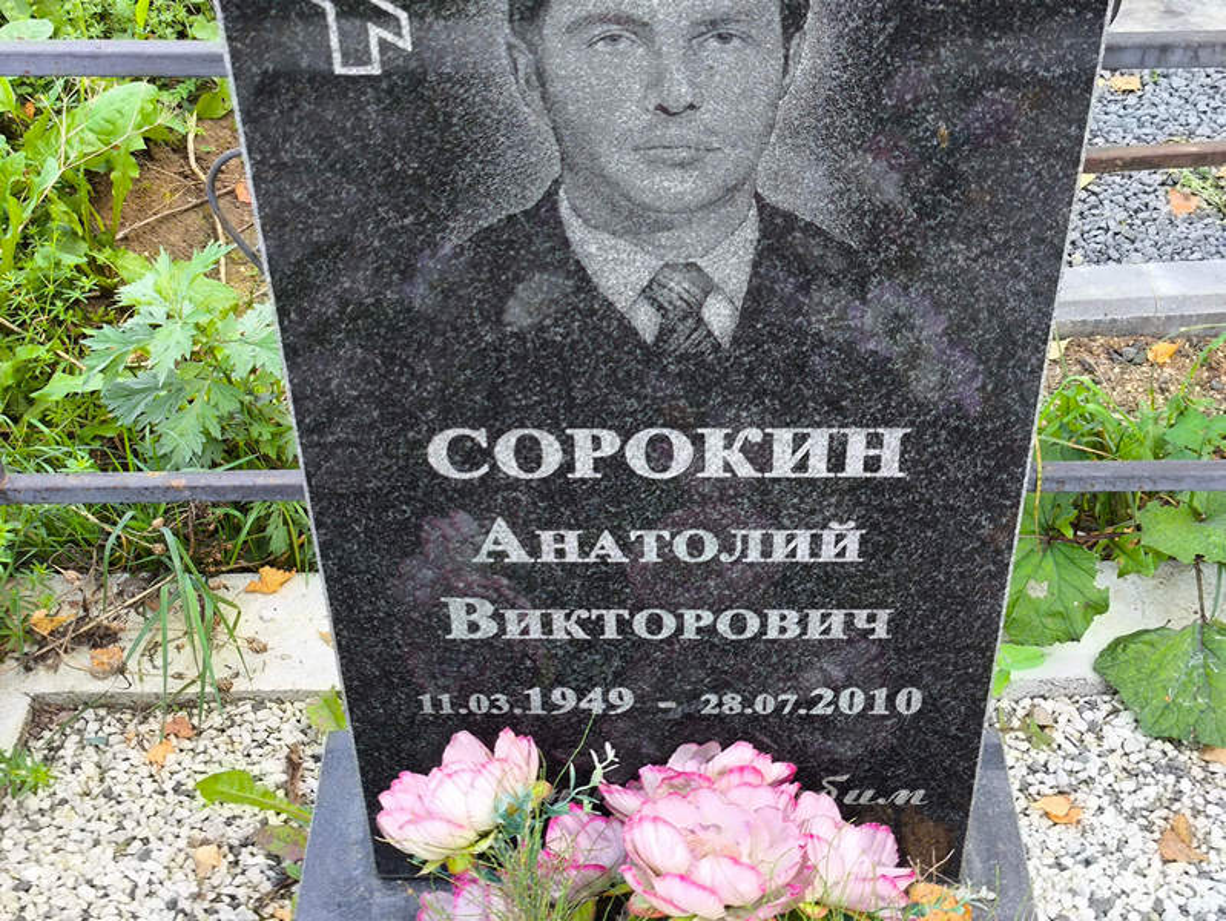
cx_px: 613
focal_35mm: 50
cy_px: 460
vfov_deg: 29.1
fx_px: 1772
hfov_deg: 38.2
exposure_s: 1/100
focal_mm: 4.71
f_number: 1.7
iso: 80
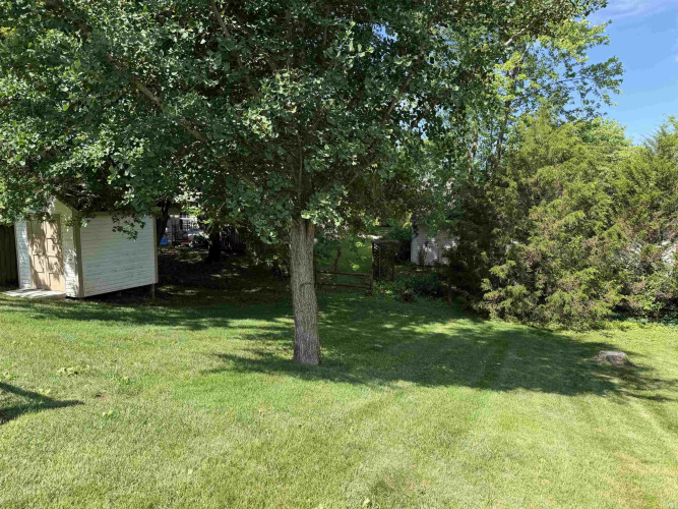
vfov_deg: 56.8
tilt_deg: -7.6
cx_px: 339
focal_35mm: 24
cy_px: 254
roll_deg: +3.0
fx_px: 470
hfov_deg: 71.6
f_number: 1.78
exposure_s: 1/1292
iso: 80
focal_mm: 6.76
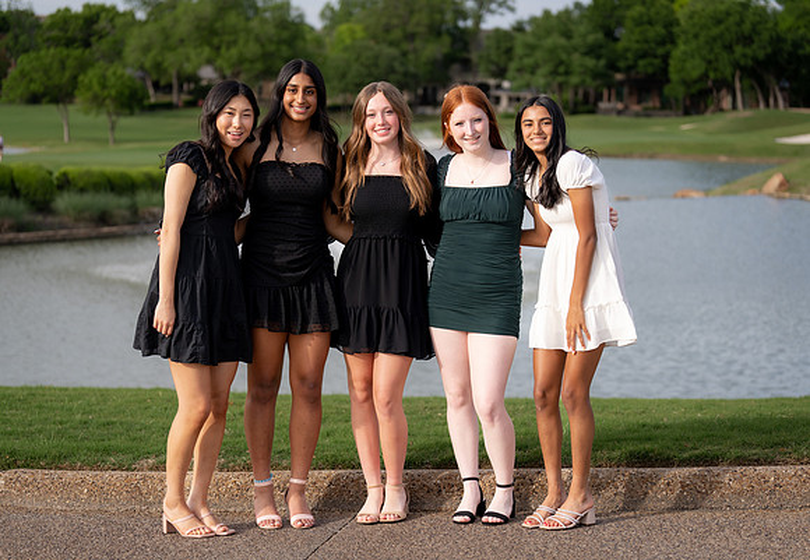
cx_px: 405
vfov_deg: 19.2
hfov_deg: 27.4
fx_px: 1659
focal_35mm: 73
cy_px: 280
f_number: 2.8
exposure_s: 1/800
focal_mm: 70
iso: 100
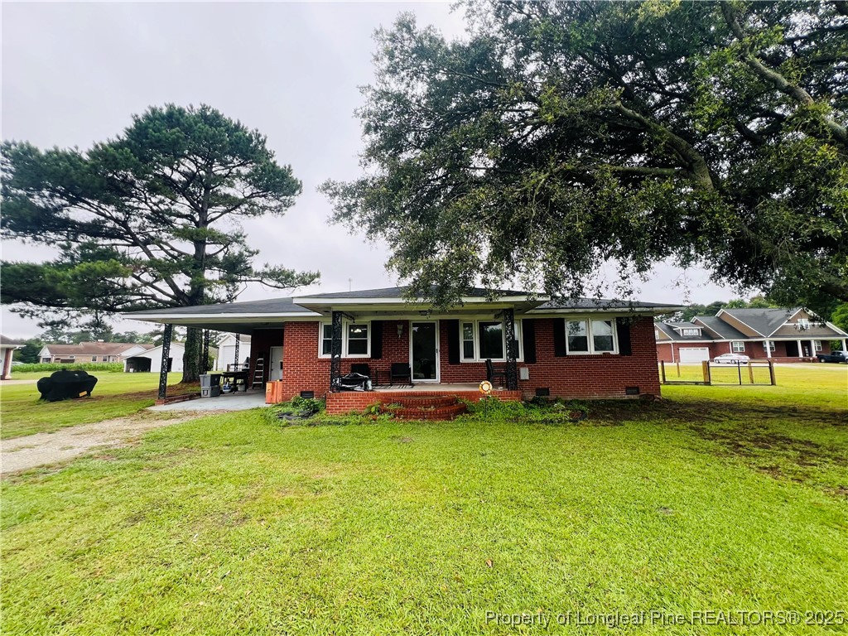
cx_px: 424
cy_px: 318
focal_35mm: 13
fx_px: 318
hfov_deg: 106.2
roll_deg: +0.7
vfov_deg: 89.9
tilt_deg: +6.8
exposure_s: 1/184
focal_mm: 1.57
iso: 32
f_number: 1.8
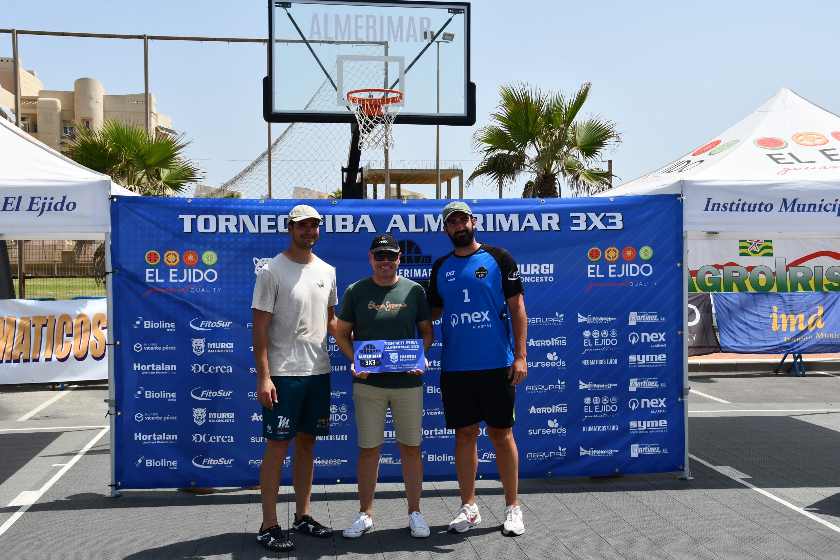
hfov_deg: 43.6
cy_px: 280
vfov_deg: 29.9
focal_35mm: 45
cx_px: 420
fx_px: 1050
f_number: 9
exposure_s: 1/320
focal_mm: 30
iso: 100
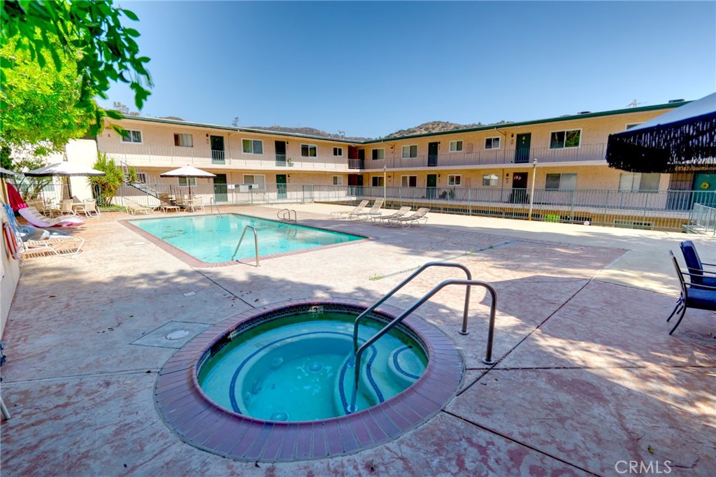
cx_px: 358
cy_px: 238
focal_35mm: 16
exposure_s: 1/2500
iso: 800
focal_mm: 16
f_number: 4.3
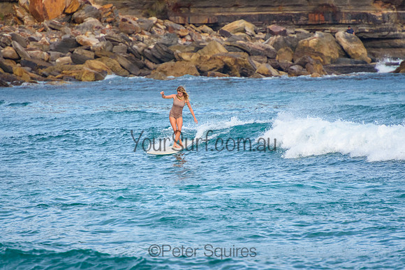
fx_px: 6751
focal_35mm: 600
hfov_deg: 3.4
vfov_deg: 2.3
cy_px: 135
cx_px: 202
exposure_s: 1/1600
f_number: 5.6
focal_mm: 400
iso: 800
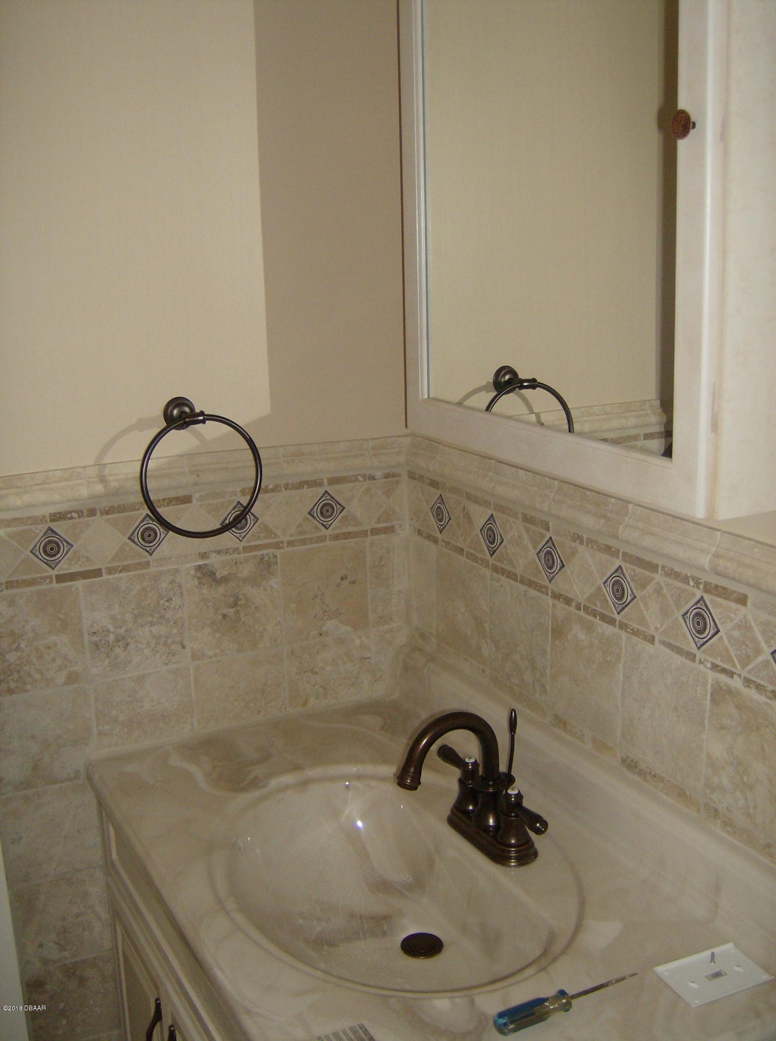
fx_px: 1081
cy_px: 520
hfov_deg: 39.5
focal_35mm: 36
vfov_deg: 51.5
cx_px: 388
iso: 200
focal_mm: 6
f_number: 2.8
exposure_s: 1/60
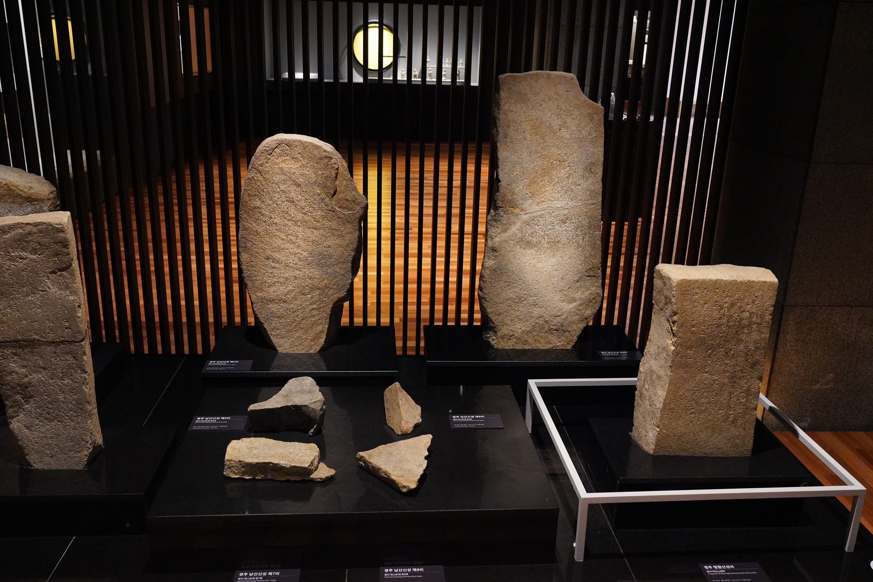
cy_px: 291
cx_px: 436
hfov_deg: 58.7
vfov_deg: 41.1
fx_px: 776
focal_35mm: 32
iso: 8000
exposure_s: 1/100
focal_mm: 32
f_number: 5.6
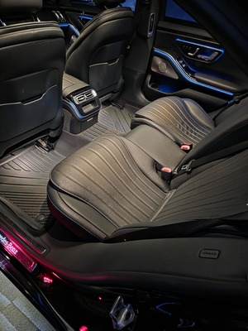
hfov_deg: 58.9
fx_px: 220
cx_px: 124
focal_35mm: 23
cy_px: 166
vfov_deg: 73.9
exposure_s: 1/21.4
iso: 1250
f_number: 1.7
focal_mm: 6.25
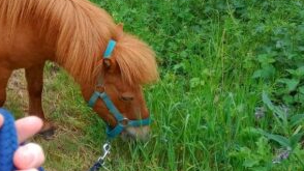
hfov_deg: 33.3
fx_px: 483
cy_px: 2
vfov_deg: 19.5
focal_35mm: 60
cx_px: 36
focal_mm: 3.54
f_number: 2
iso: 113
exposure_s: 1/366
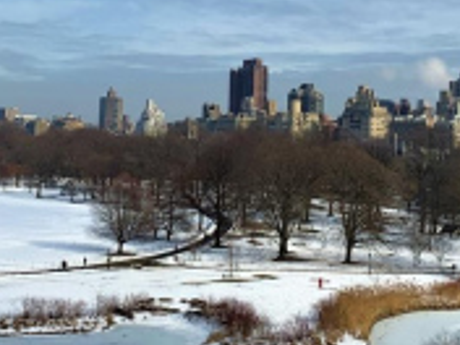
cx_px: 233
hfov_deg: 29.8
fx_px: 864
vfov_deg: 22.1
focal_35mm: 65
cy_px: 34
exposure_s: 1/3937
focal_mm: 4.25
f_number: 1.8
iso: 25
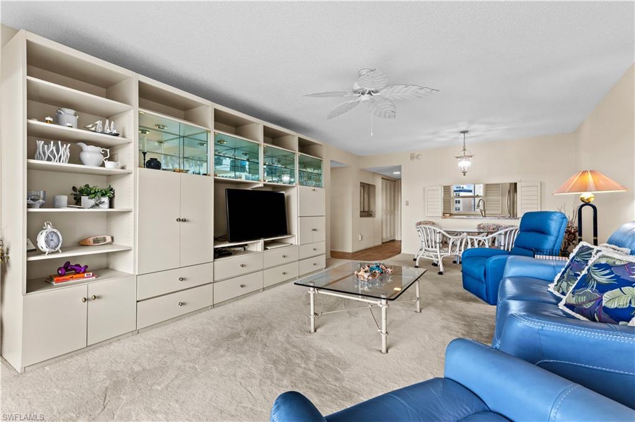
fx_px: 282
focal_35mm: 16
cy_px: 211
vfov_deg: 73.7
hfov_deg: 96.8
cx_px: 318
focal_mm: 16
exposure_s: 1/3
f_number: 10
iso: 320
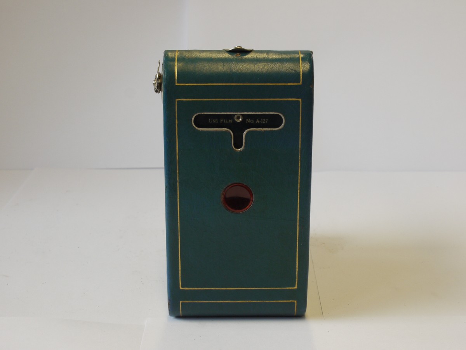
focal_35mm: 60
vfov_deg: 24.4
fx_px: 808
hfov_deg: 32.2
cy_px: 175
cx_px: 233
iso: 400
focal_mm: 30
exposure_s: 1/25
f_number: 11
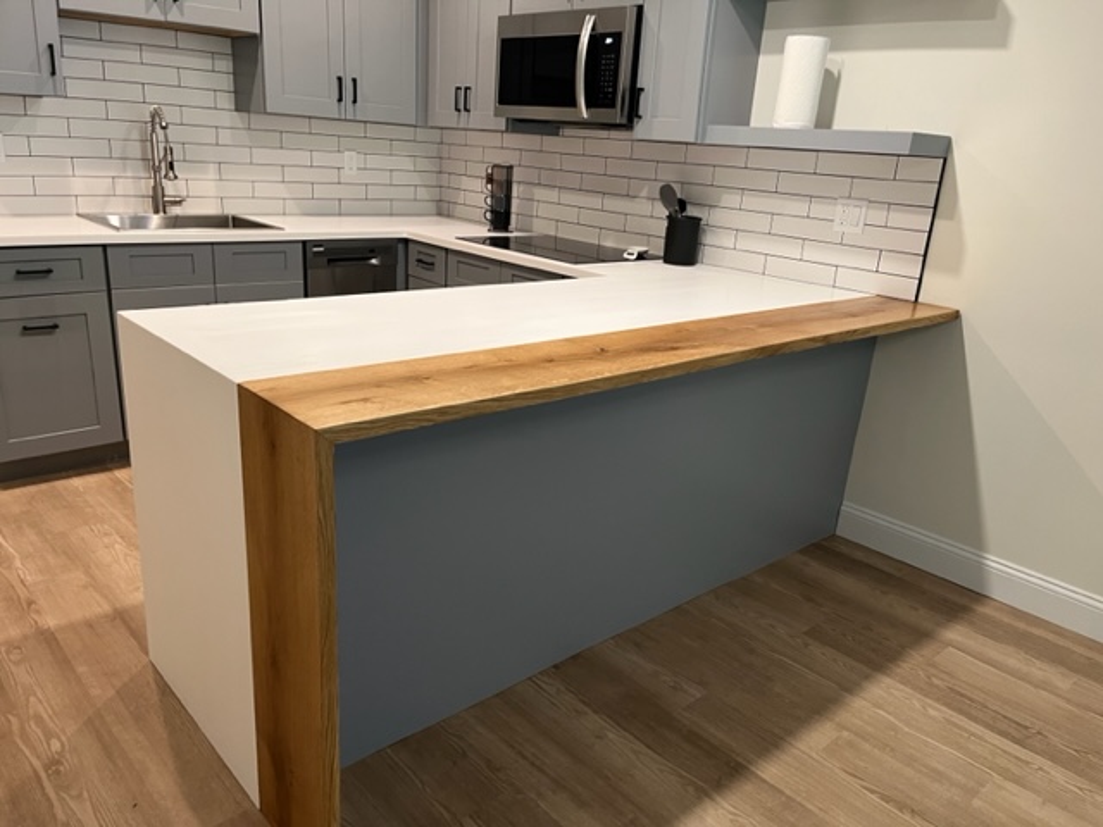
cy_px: 414
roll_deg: -2.9
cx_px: 552
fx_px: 828
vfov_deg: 53.1
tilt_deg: -15.6
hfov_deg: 67.3
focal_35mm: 26
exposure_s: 1/60
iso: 125
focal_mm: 5.1
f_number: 1.6
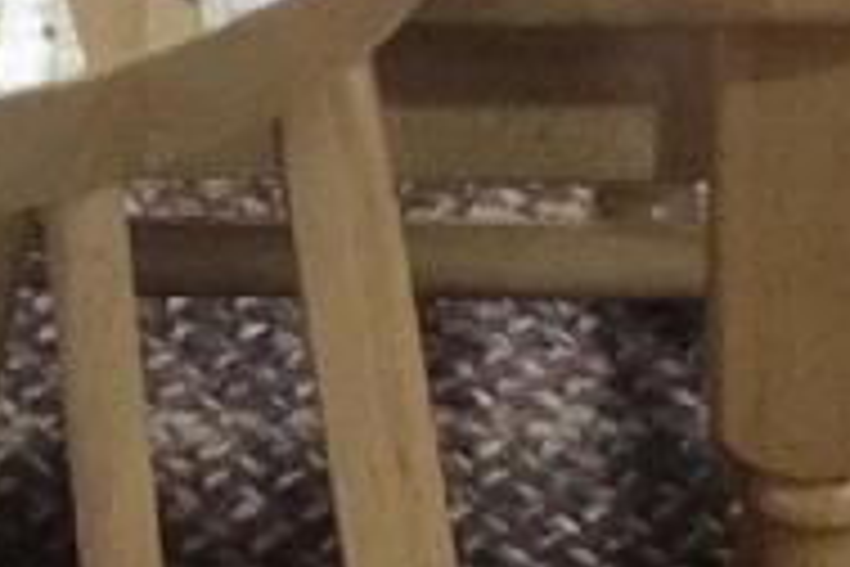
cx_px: 319
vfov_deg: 4.6
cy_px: -2331
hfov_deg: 8.1
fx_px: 5973
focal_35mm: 253
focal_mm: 5.4
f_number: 1.8
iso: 1000
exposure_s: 1/120
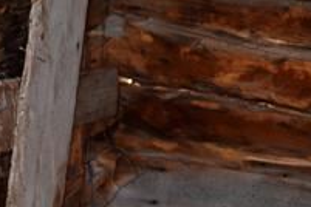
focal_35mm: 200
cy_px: -136
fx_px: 1727
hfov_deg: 10.1
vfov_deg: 6.7
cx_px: -60
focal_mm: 35
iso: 100
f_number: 2.8
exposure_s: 1/100
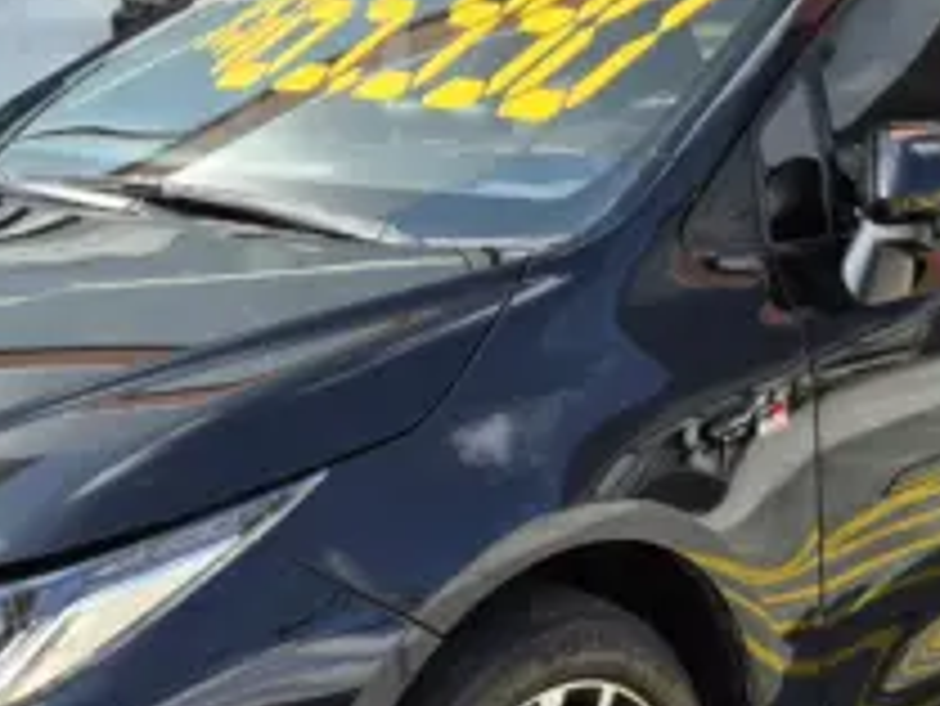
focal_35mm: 66
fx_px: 1793
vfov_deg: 22.3
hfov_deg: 29.1
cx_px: 297
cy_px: 400
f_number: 1.8
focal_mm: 5.4
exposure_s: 1/658
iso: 25
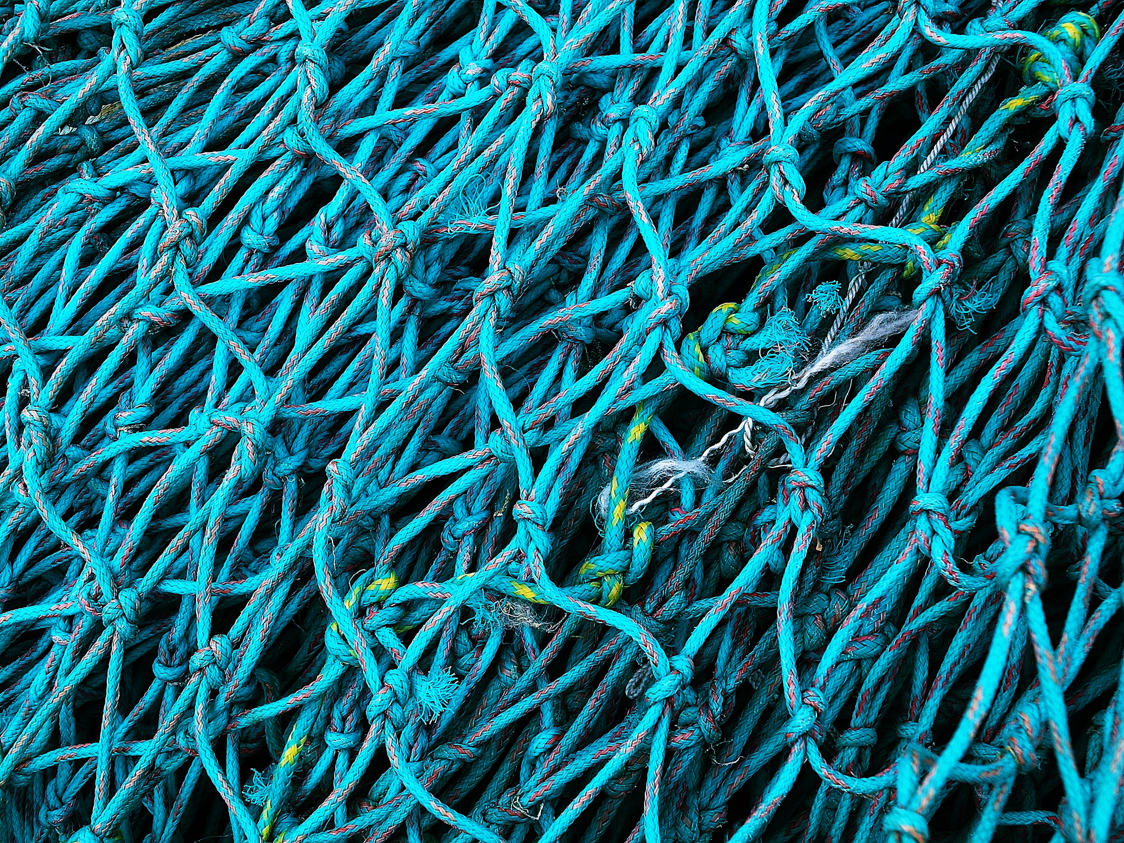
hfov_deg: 38.9
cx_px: 562
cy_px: 422
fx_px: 1591
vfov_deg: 29.7
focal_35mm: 49
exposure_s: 1/350
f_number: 3.6
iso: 80
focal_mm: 10.6
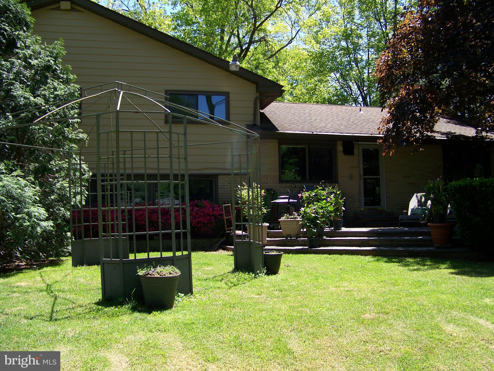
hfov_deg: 51.4
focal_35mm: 36
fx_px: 514
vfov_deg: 39.7
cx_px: 247
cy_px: 186
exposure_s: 1/320
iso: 64
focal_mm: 5.85
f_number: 2.8
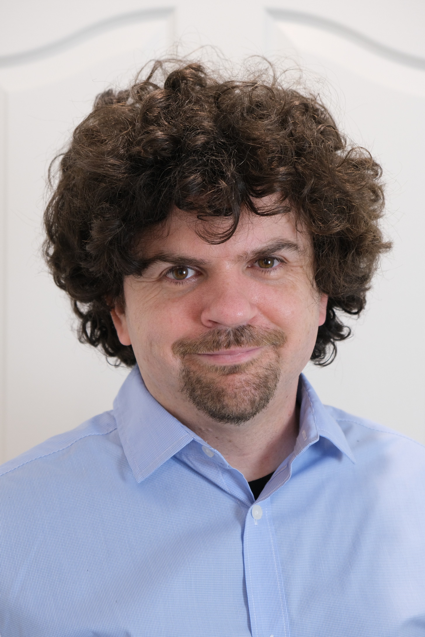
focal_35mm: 76
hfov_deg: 17.9
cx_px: 212
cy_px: 318
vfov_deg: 26.7
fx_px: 1346
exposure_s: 1/60
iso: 1000
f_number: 4
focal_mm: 50.5
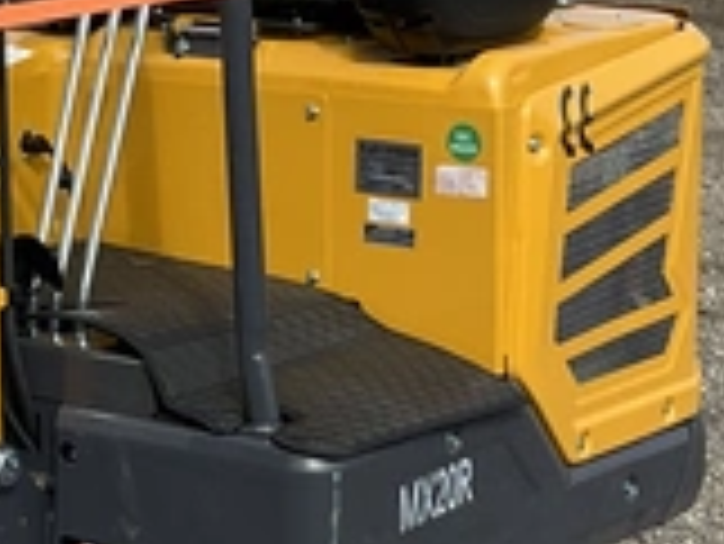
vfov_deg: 11.0
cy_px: 83
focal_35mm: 135
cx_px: -13
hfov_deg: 14.4
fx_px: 2826
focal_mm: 3
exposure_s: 1/1786
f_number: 1.8
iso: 25
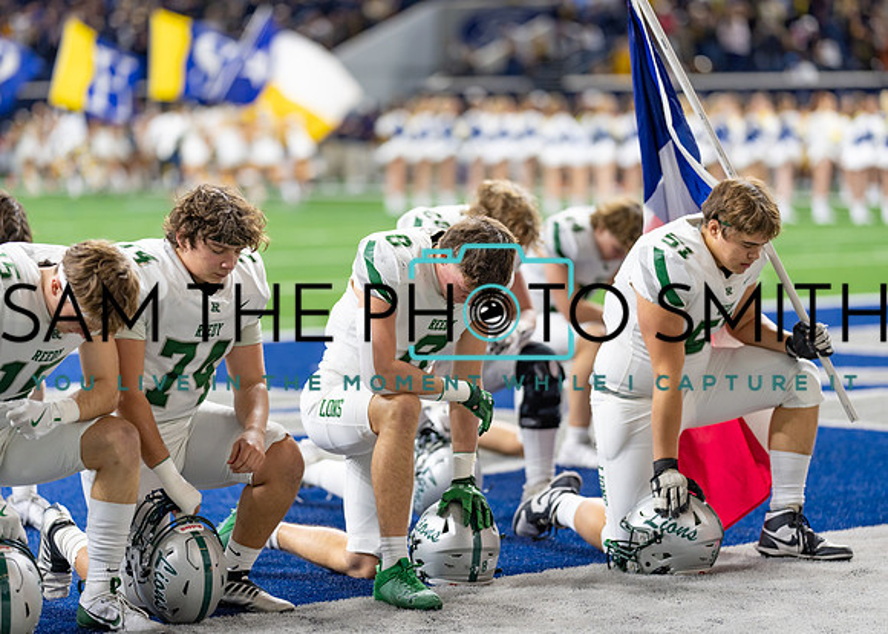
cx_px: 444
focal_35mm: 141
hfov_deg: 14.2
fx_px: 3567
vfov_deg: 10.2
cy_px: 317
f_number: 1.8
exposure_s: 1/400
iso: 500
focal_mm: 135
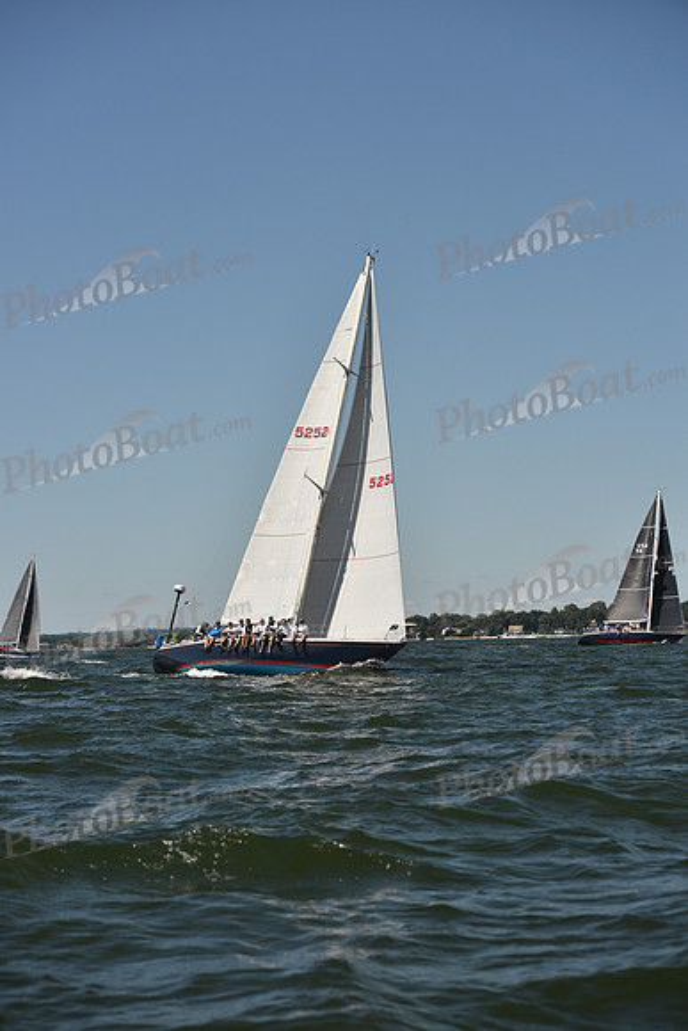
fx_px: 2234
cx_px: 344
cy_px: 516
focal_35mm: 78
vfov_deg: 26.0
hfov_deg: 17.5
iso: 250
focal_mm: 78
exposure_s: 1/1250
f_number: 5
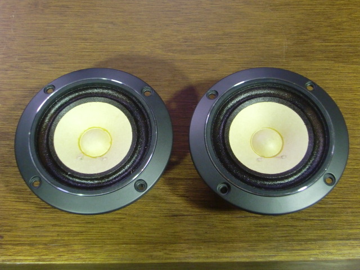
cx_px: 180
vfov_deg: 26.6
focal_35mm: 55
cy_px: 135
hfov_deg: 34.9
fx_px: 572
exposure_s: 1/25
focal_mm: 9.8
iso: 400
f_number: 3.6
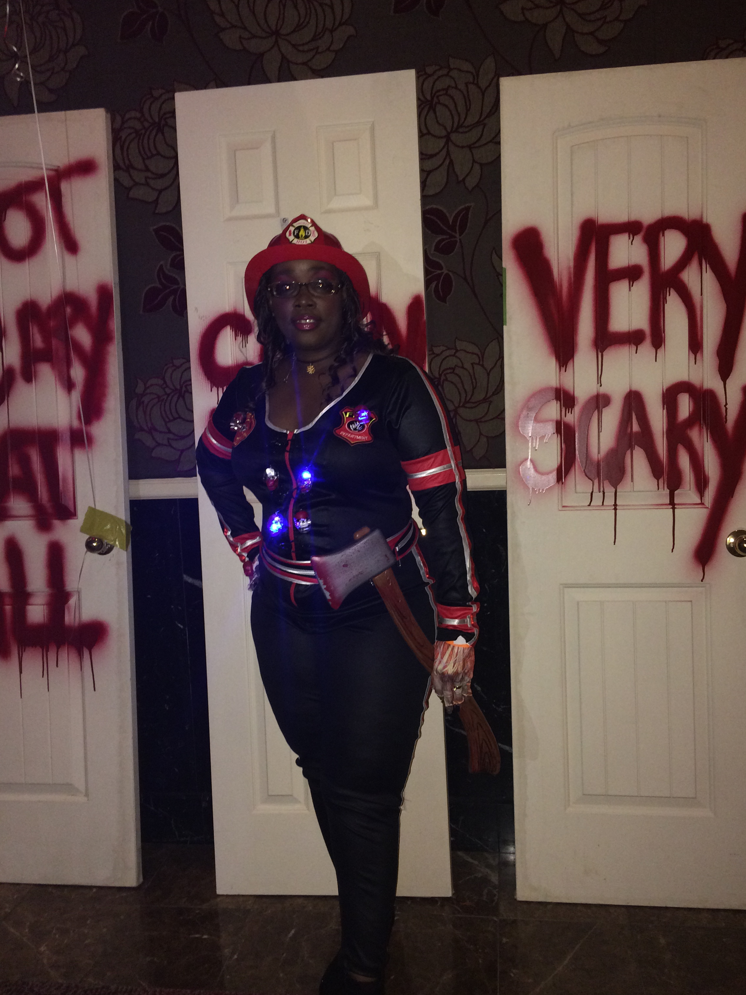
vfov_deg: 58.3
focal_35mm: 31
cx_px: 395
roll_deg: +2.2
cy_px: 498
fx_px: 891
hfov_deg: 45.4
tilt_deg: -7.6
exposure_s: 1/16
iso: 160
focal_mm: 4.15
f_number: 2.2
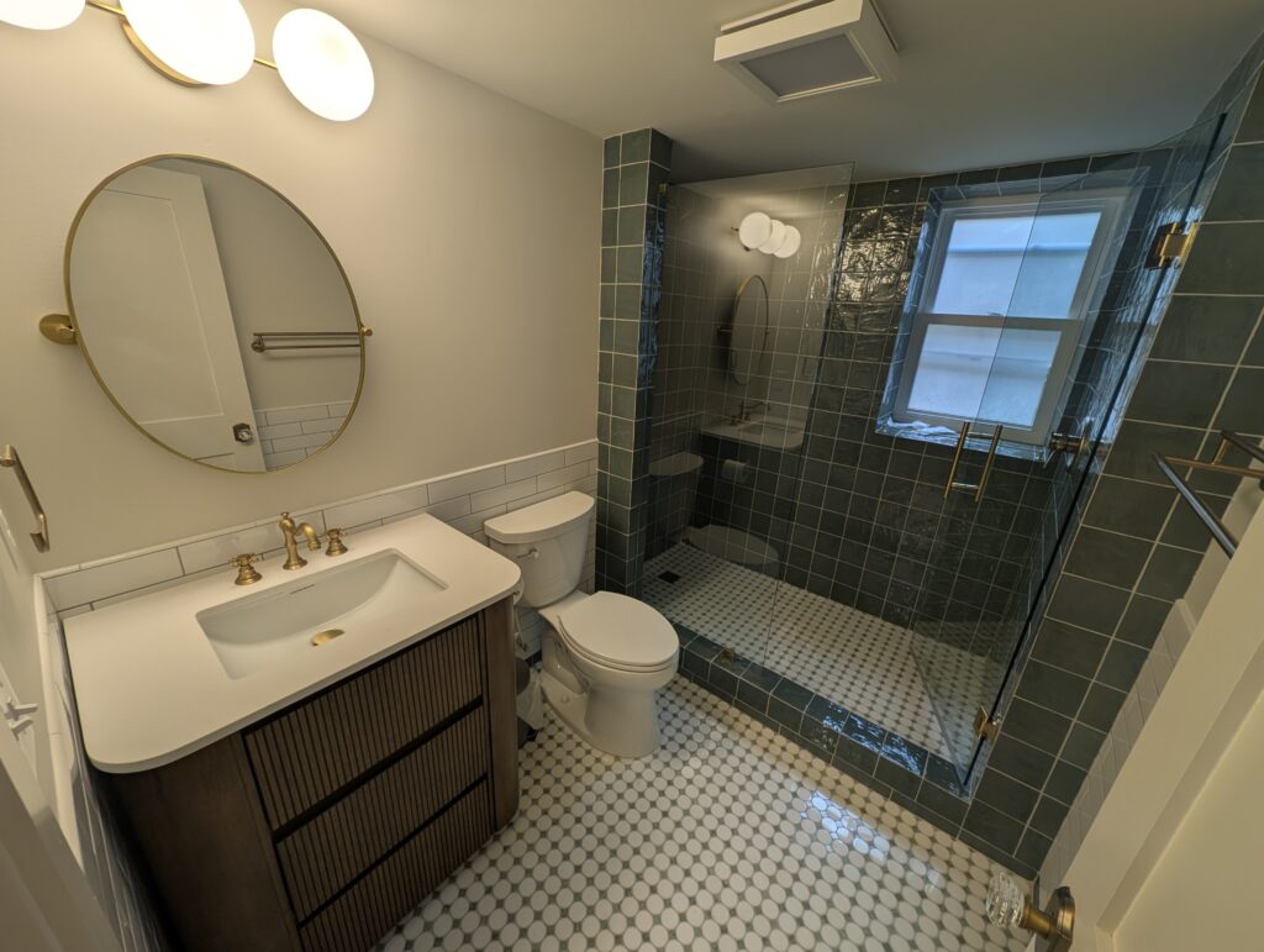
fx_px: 439
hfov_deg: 110.5
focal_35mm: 12
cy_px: 476
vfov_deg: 94.6
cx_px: 632
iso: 62
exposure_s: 1/120
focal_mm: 2.23
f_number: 1.95
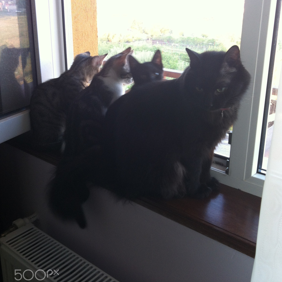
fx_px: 387
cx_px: 143
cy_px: 115
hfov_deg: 40.0
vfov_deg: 39.9
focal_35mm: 42
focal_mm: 3.85
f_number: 2.8
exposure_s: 1/15
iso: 80
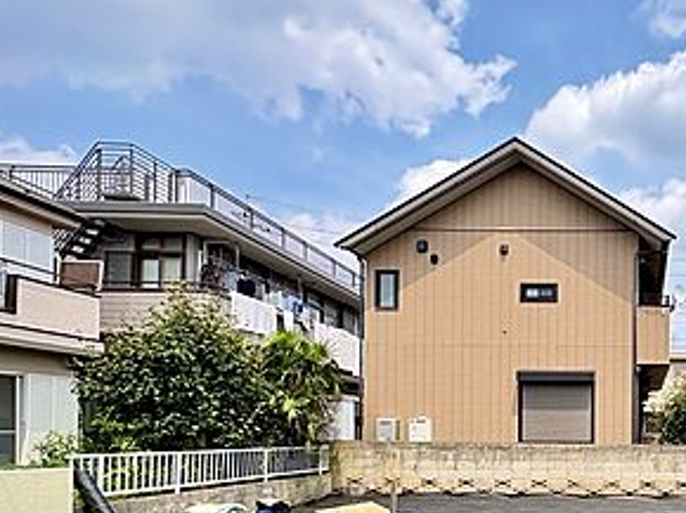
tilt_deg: +0.9
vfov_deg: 45.0
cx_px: 643
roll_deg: +0.2
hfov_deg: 52.5
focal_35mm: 29
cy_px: 433
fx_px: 574
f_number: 2.2
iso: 64
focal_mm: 2.22
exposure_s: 1/858
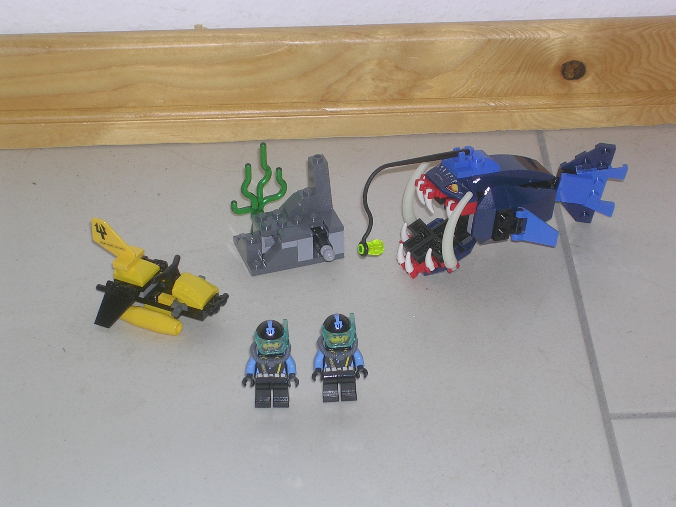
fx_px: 2246
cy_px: 254
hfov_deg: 17.1
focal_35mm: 115
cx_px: 338
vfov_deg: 12.9
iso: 50
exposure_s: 1/60.1
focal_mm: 17.4
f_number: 4.9
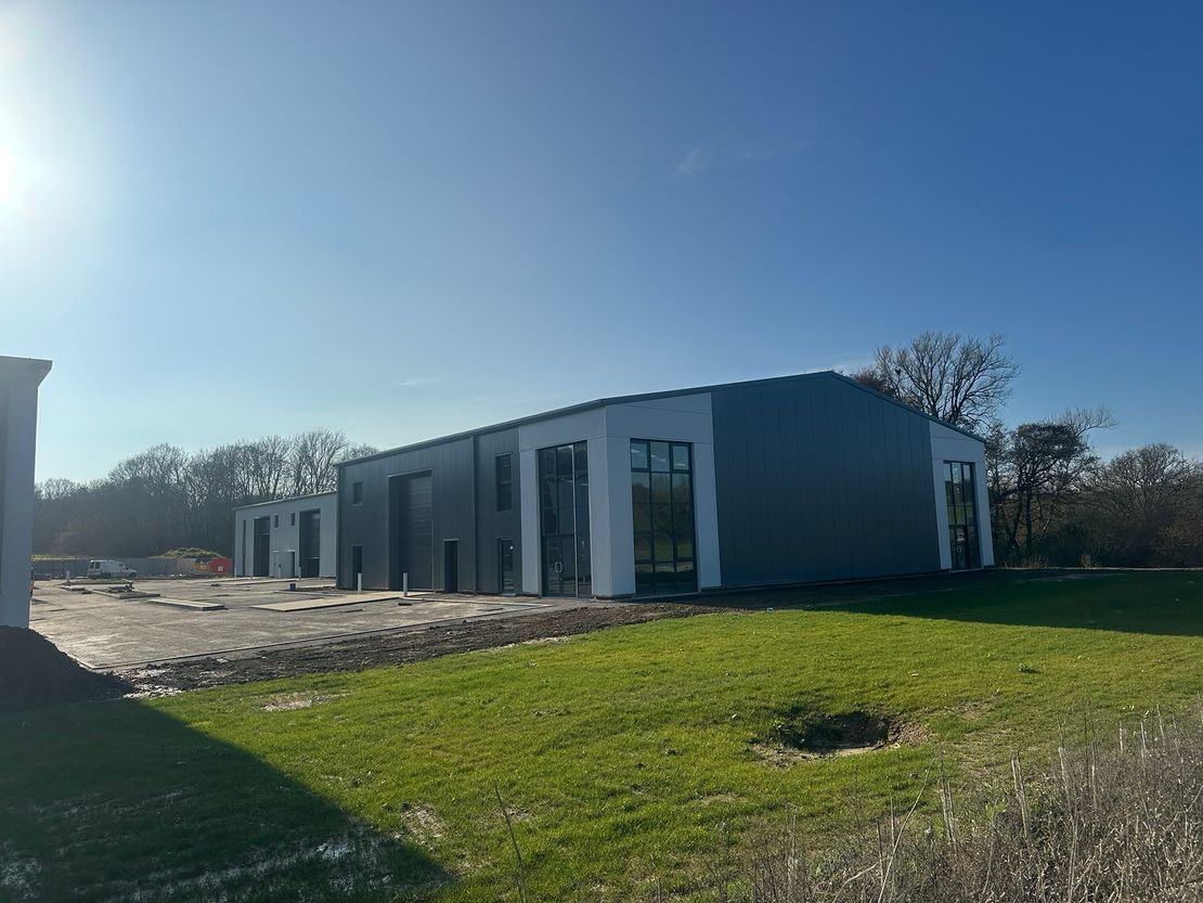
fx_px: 834
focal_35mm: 24
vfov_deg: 56.8
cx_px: 602
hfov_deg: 71.6
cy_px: 452
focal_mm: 6.86
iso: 80
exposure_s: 1/8197
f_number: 1.78
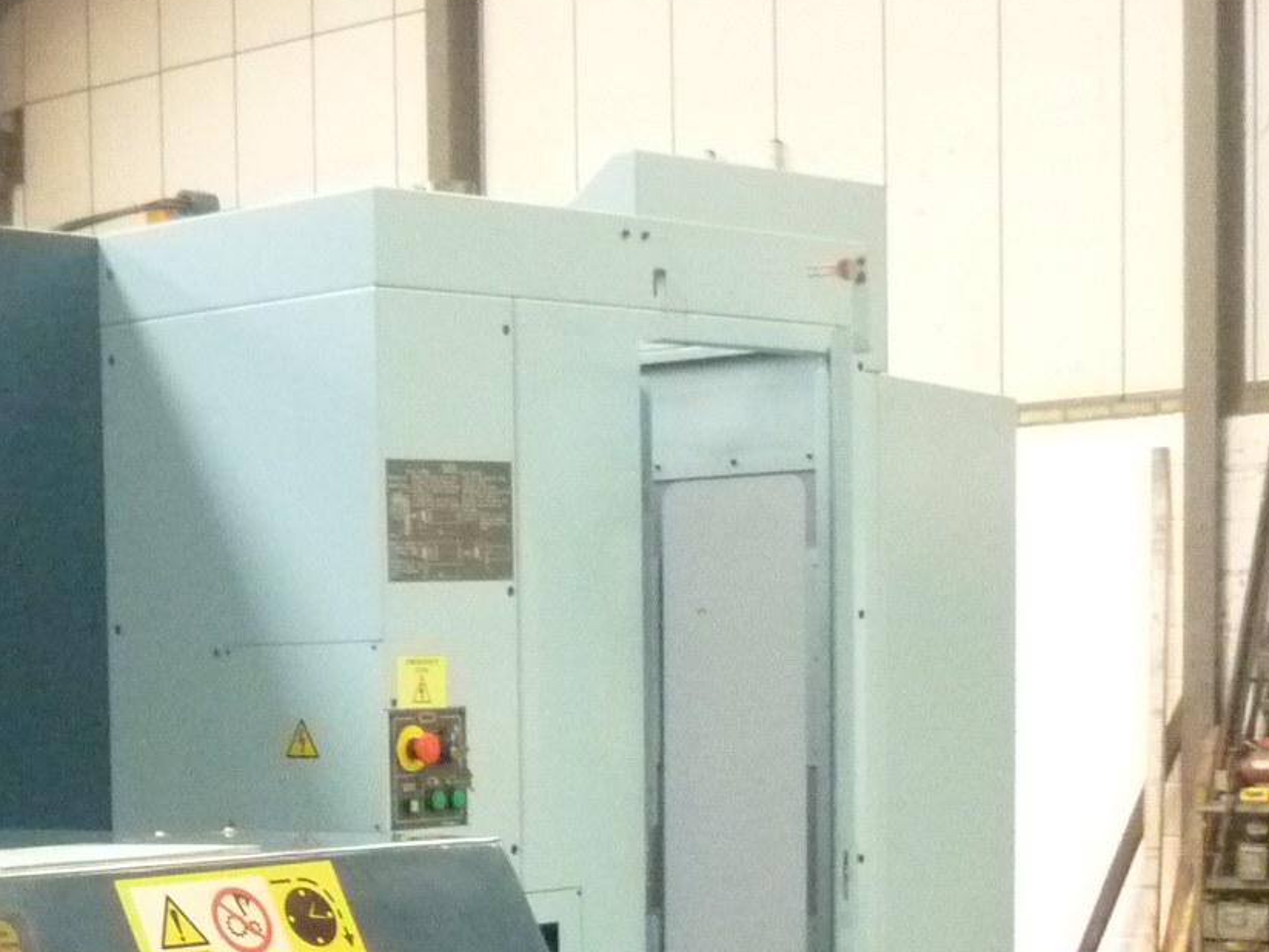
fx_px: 3006
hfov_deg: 22.7
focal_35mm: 82
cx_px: -52
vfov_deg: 17.5
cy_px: 989
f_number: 2.8
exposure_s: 1/40
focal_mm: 5.5
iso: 800
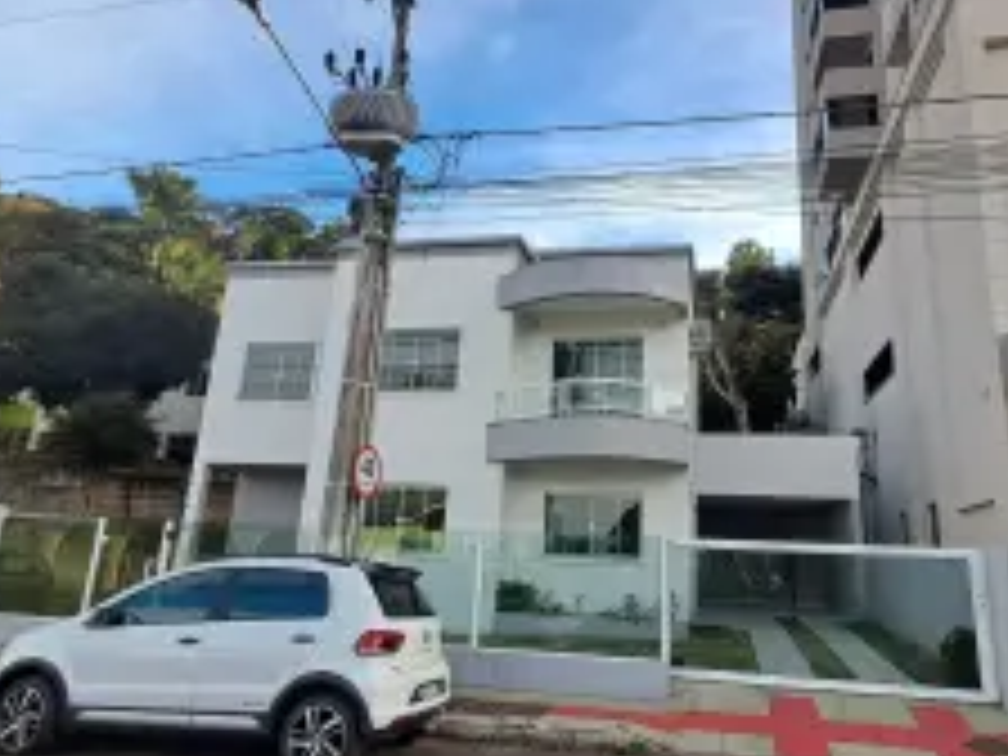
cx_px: 572
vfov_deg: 54.9
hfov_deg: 69.1
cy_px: 371
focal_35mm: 25
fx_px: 728
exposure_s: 1/351
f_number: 2.2
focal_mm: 1.64
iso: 40
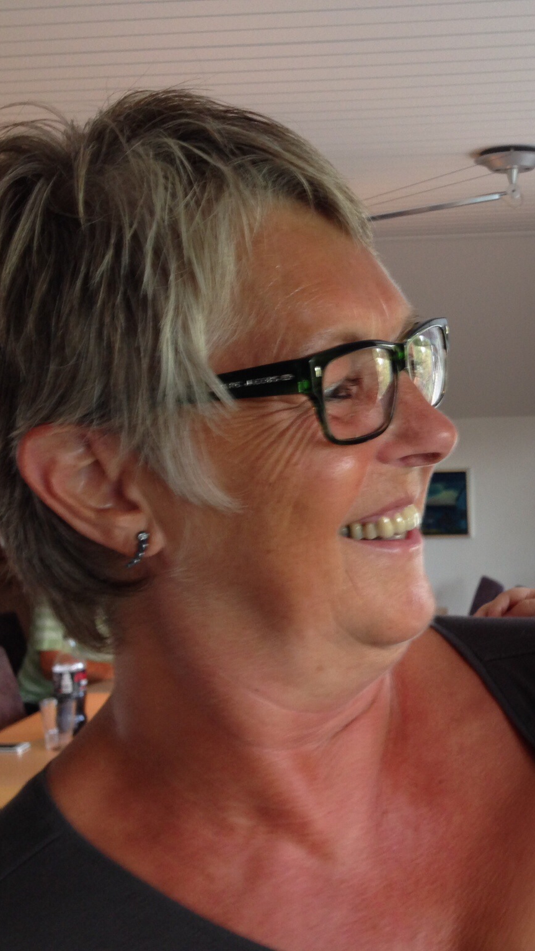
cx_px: 495
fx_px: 1210
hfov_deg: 24.1
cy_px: 476
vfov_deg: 42.9
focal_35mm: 48
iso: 64
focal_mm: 4.12
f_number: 2.4
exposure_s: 1/20
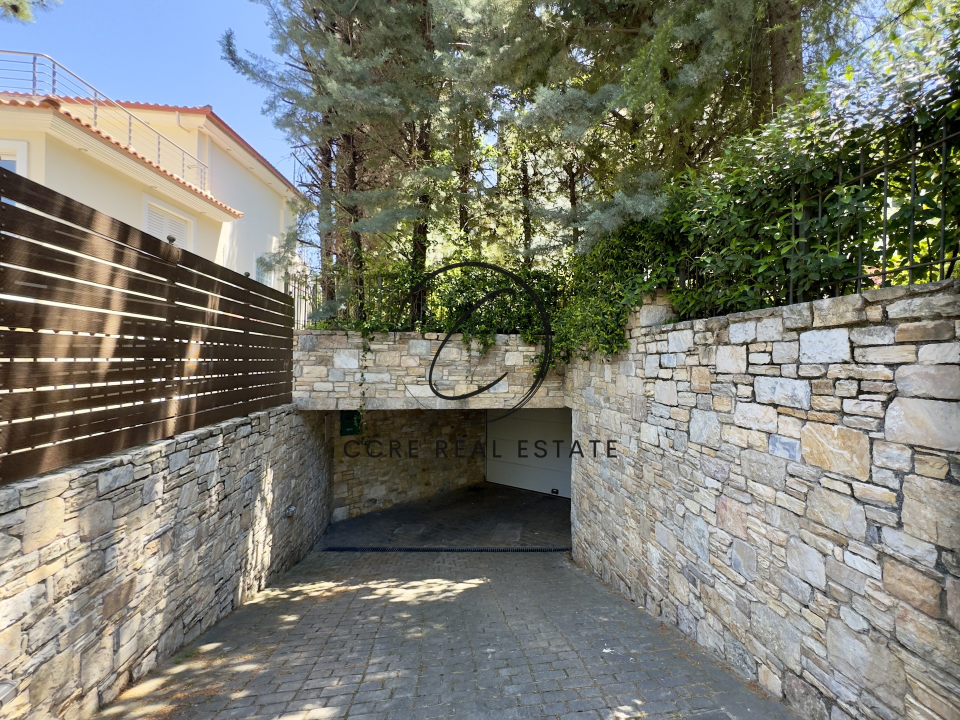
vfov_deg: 85.7
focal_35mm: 14
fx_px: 388
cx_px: 480
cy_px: 360
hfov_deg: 102.1
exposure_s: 1/121
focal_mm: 2.22
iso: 64
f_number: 2.2
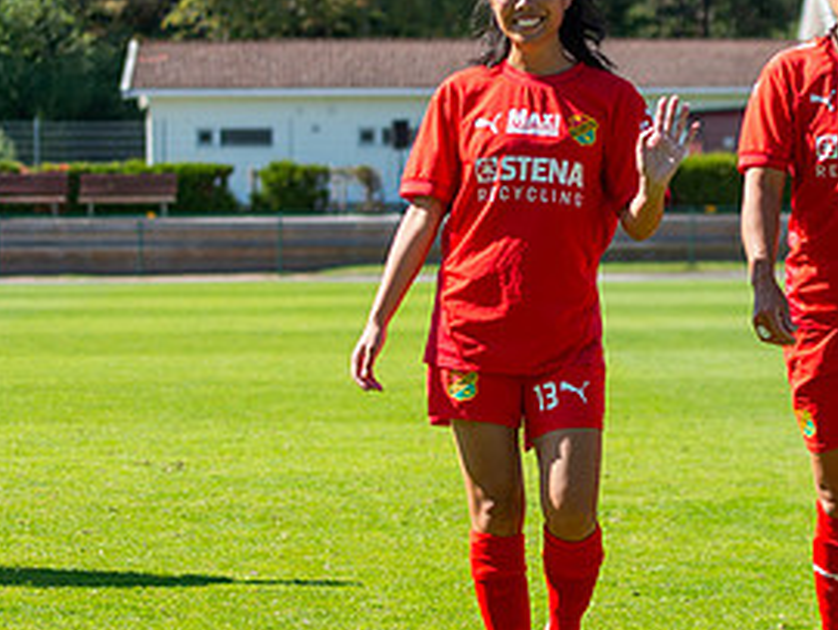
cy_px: 231
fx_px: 4240
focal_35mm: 175
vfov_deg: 8.5
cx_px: 770
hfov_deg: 11.2
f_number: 3.2
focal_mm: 70
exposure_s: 1/2500
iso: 220
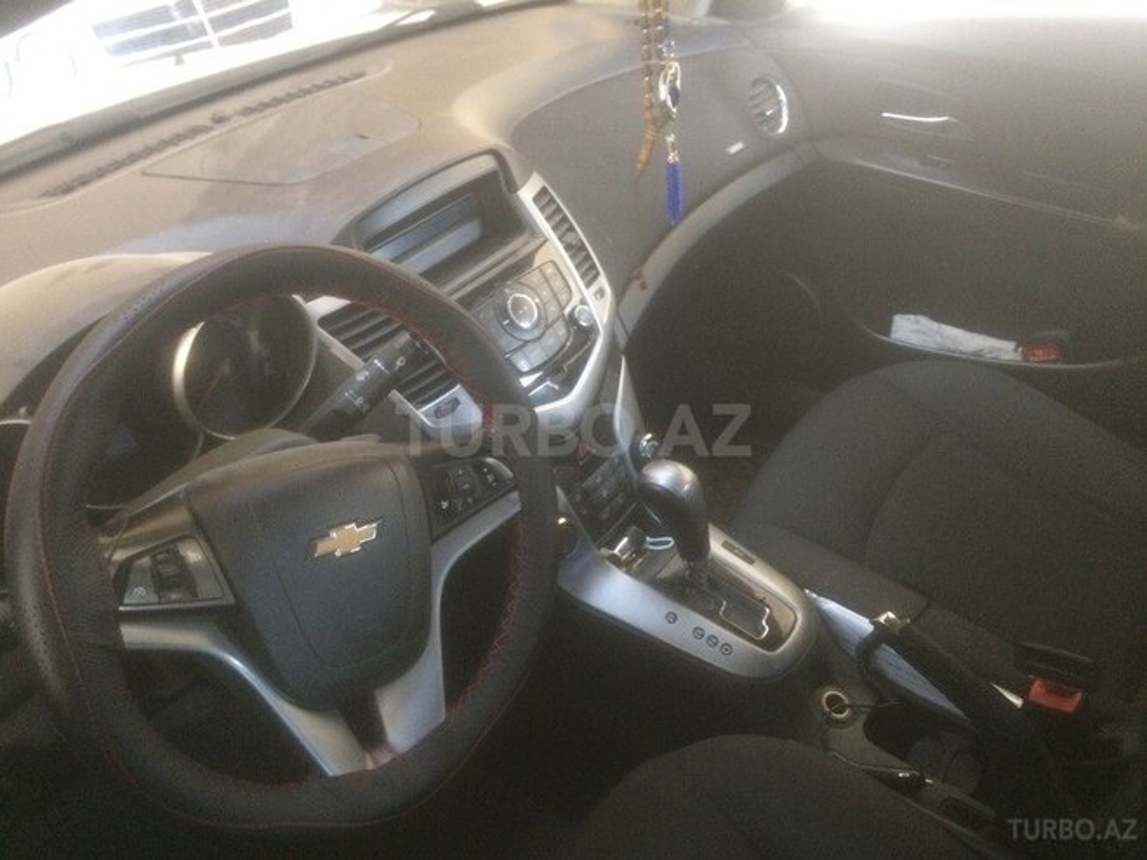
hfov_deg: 61.7
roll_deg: +4.1
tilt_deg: -36.8
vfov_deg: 48.2
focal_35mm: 29
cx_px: 574
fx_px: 961
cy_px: 430
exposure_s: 1/20
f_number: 2.2
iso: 320
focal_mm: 4.15
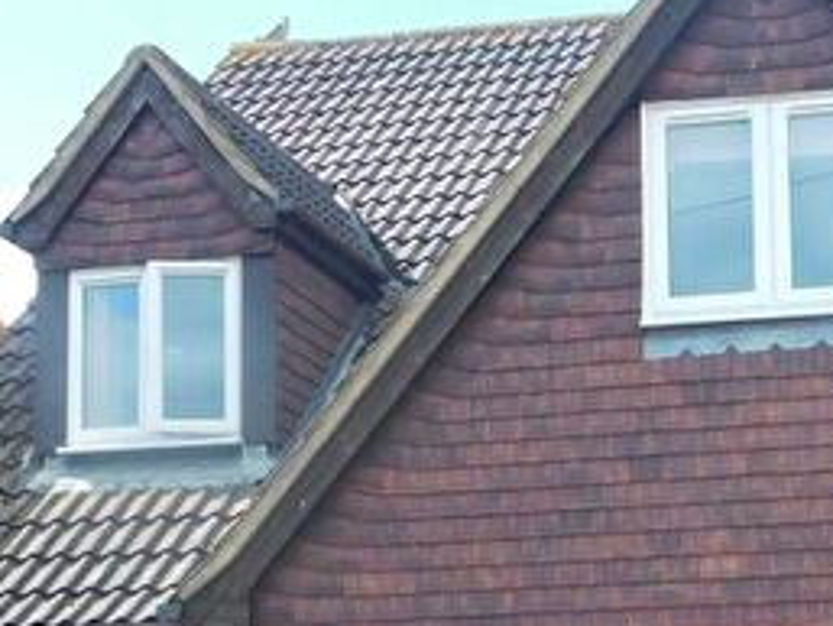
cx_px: 668
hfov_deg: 19.8
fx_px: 2359
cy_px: 660
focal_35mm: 98
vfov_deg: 14.8
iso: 125
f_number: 3.5
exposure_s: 1/500
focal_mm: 6.3
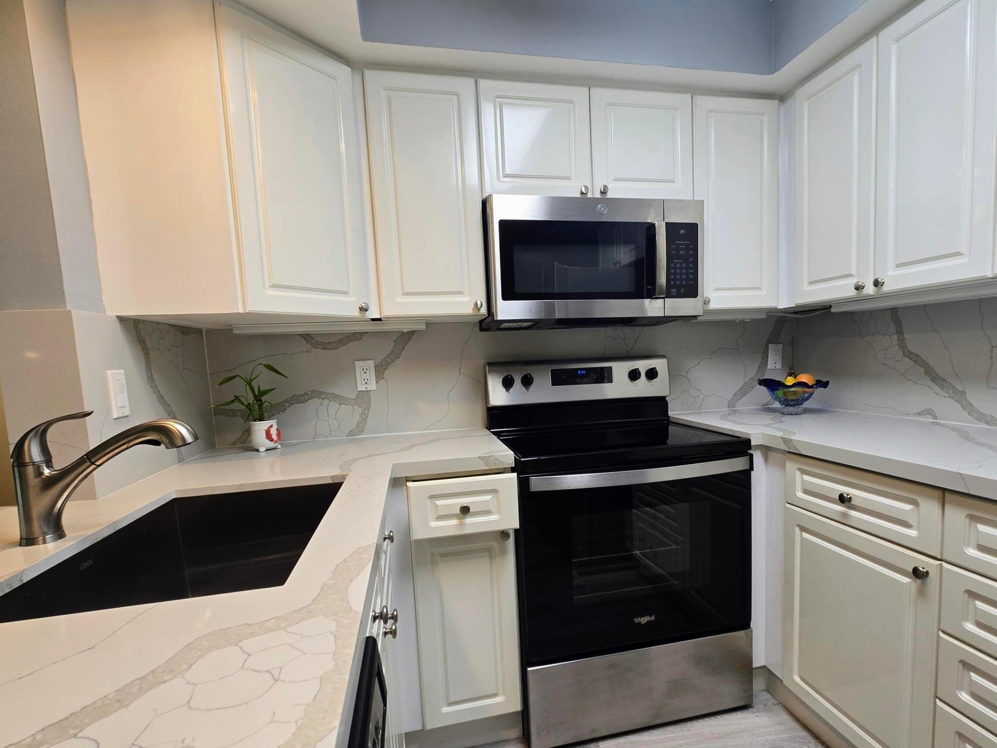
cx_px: 546
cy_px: 422
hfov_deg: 90.8
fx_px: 490
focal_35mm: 17
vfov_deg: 74.4
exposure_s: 1/60
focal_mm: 2.2
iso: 64
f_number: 2.2
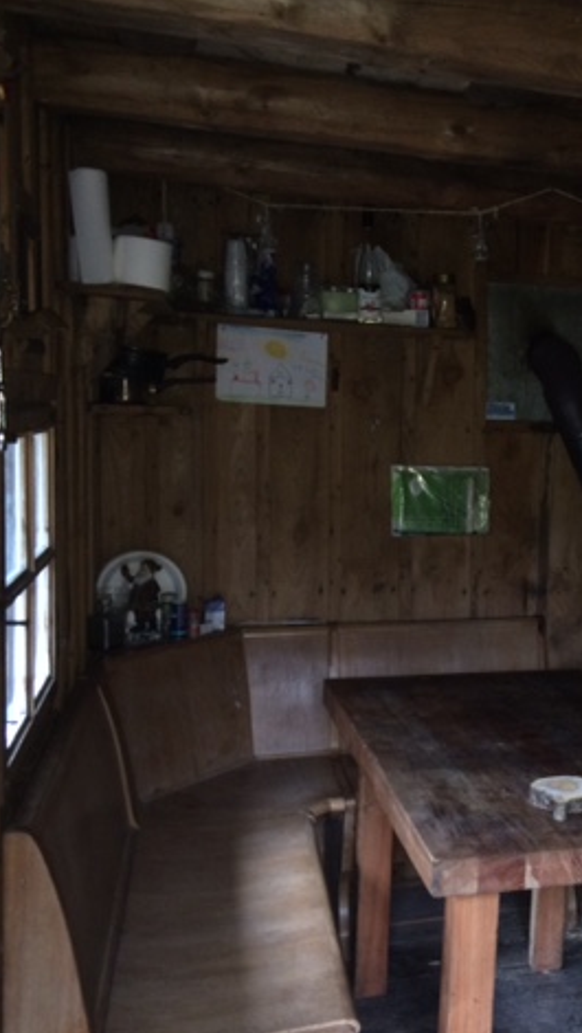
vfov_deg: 47.3
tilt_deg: -6.0
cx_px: 622
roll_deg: -0.3
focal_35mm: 43
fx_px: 1178
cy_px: 521
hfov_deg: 25.9
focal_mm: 4.15
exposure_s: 1/17
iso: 100
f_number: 2.2
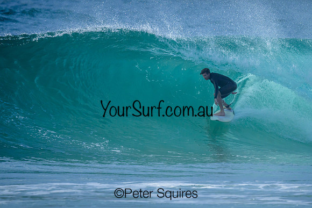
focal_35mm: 1093
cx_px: 198
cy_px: 119
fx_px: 9476
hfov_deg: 1.9
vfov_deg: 1.3
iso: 1100
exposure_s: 1/3200
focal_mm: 800
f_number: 8
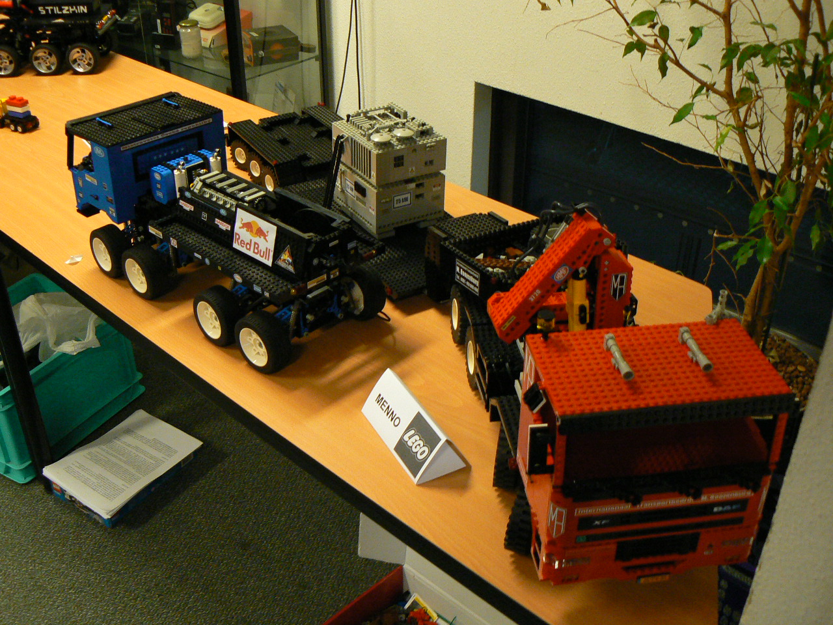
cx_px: 416
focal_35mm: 37
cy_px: 312
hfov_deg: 50.1
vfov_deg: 38.7
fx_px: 890
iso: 200
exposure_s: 1/15
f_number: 2.8
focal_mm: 6
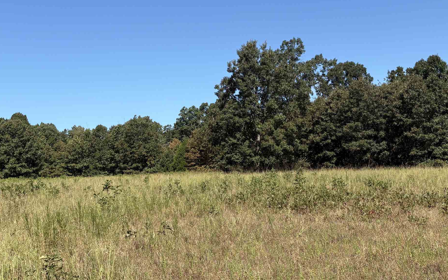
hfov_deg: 43.5
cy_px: 97
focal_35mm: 46
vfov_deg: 27.8
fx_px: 562
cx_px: 216
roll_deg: +2.5
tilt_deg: +10.6
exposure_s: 1/2639
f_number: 1.6
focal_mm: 5.96
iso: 50
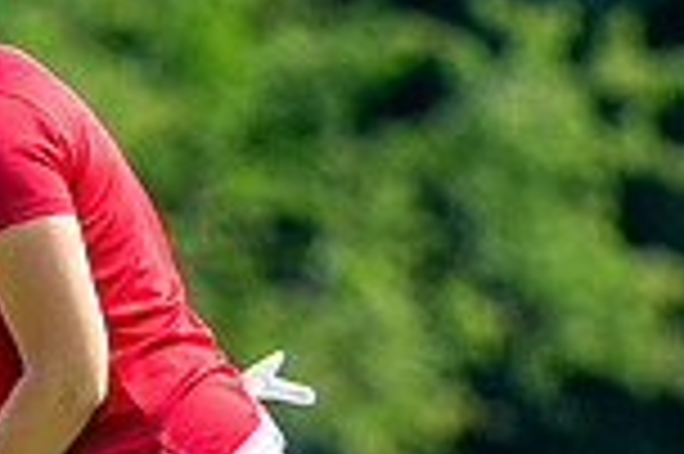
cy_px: 715
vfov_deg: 0.8
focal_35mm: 1715
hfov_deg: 1.2
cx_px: -549
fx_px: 32550
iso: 320
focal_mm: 300
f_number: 5
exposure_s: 1/1600
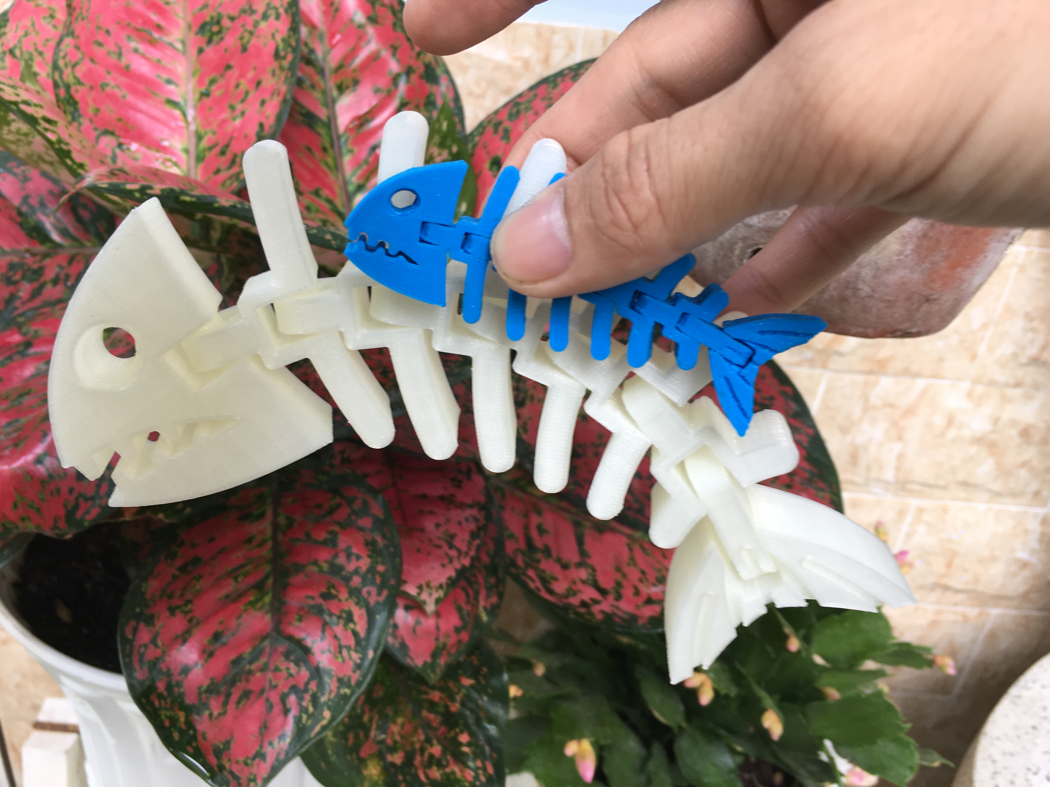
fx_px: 880
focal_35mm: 29
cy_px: 394
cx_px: 525
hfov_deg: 61.7
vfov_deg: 48.2
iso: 32
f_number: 2.2
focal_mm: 4.15
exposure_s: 1/50
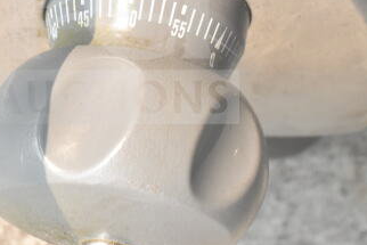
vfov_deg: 10.7
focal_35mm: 128
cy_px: 34
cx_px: 111
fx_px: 1305
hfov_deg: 16.0
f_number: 10
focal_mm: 45
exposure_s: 1/400
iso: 1600
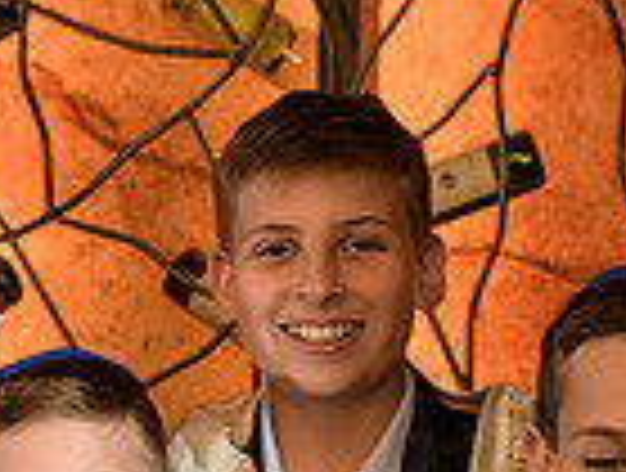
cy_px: 492
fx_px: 1741
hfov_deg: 20.4
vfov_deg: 15.2
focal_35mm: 96
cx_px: 257
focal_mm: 24
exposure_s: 1/125
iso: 1600
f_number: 3.2
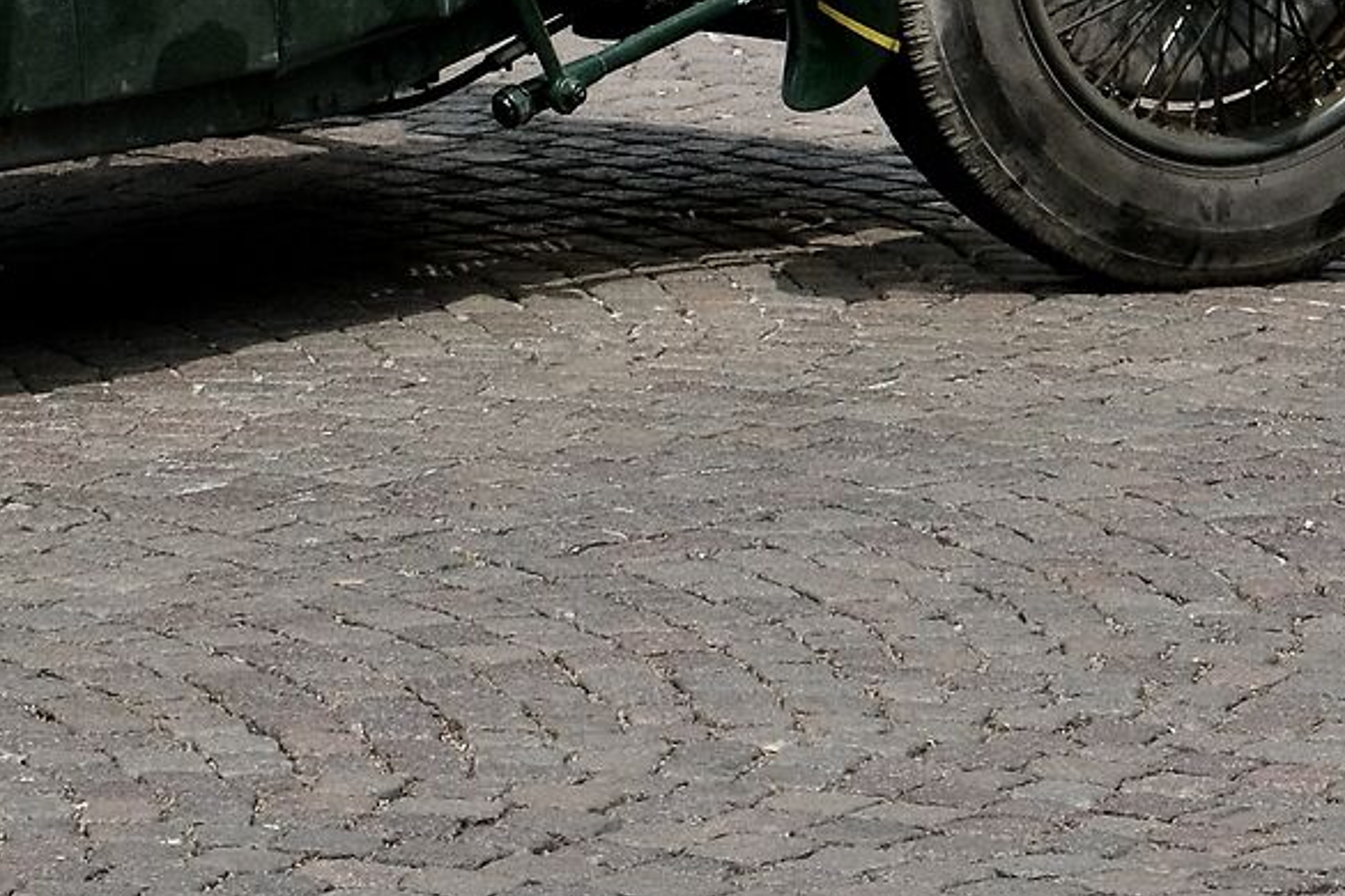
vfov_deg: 4.4
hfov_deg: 6.6
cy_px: -563
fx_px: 11656
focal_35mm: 312
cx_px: -260
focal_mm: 50.5
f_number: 8
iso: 800
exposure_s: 1/1250
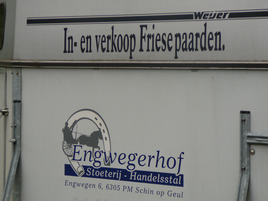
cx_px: 134
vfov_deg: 11.6
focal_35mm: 128
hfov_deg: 15.4
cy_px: 100
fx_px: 991
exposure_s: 1/80
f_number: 3.9
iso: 80
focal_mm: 19
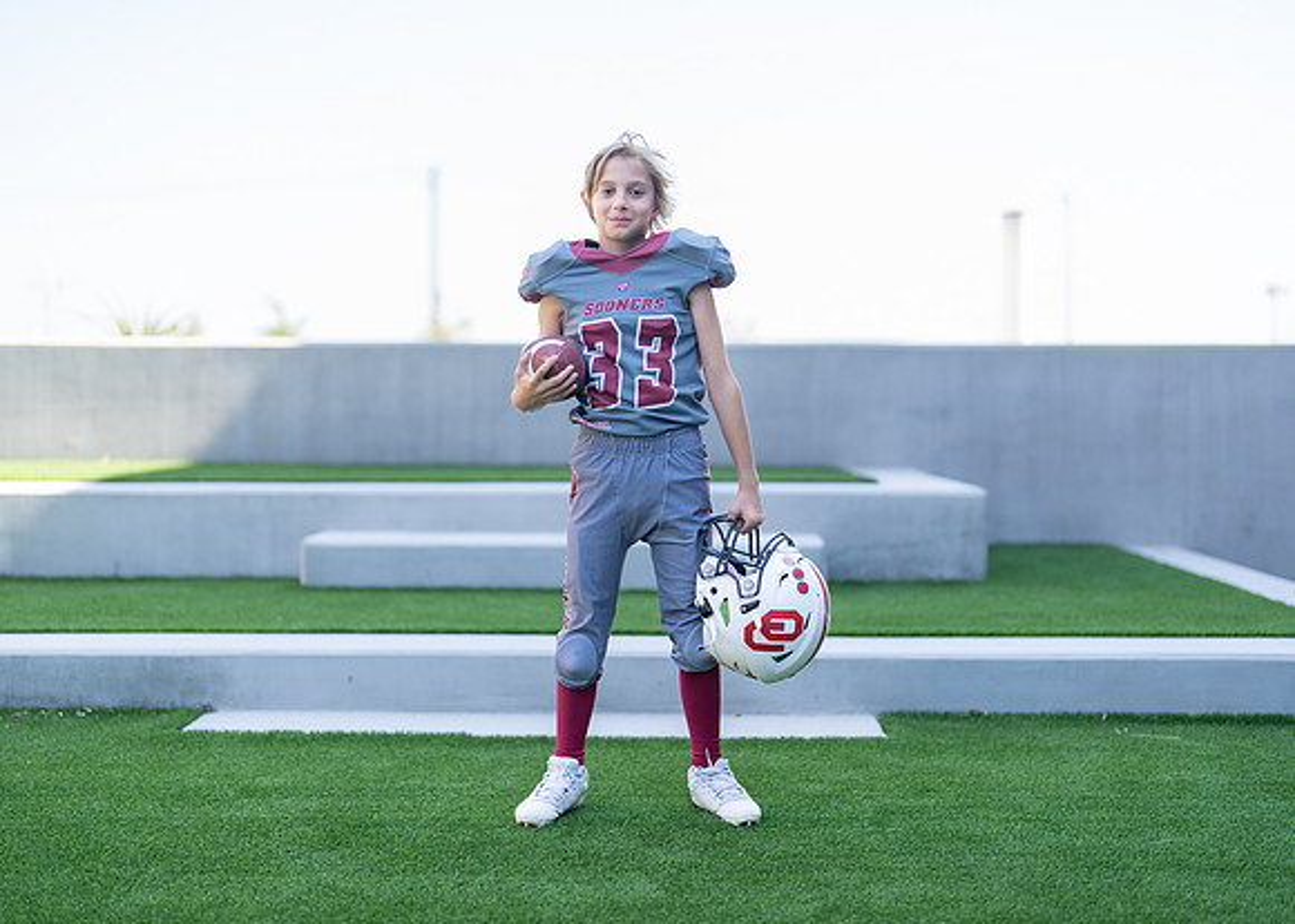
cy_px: 462
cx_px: 648
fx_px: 1942
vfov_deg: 26.8
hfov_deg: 36.9
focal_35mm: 53
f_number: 1.2
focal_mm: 50
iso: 100
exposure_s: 1/1600
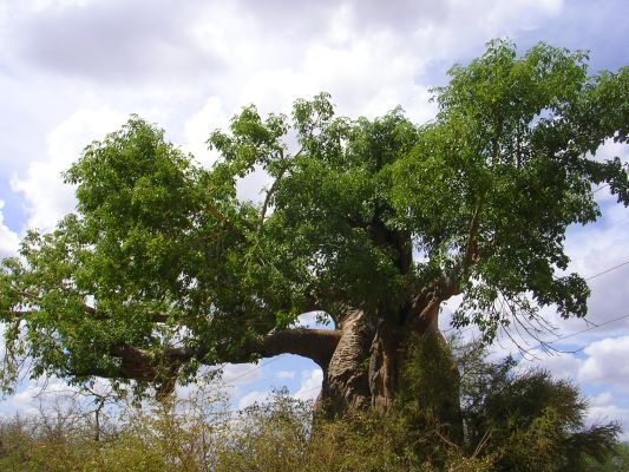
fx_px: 691
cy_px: 236
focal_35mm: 38
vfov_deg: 37.7
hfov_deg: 49.0
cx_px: 314
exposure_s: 1/392
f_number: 5.6
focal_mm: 5.8
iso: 50
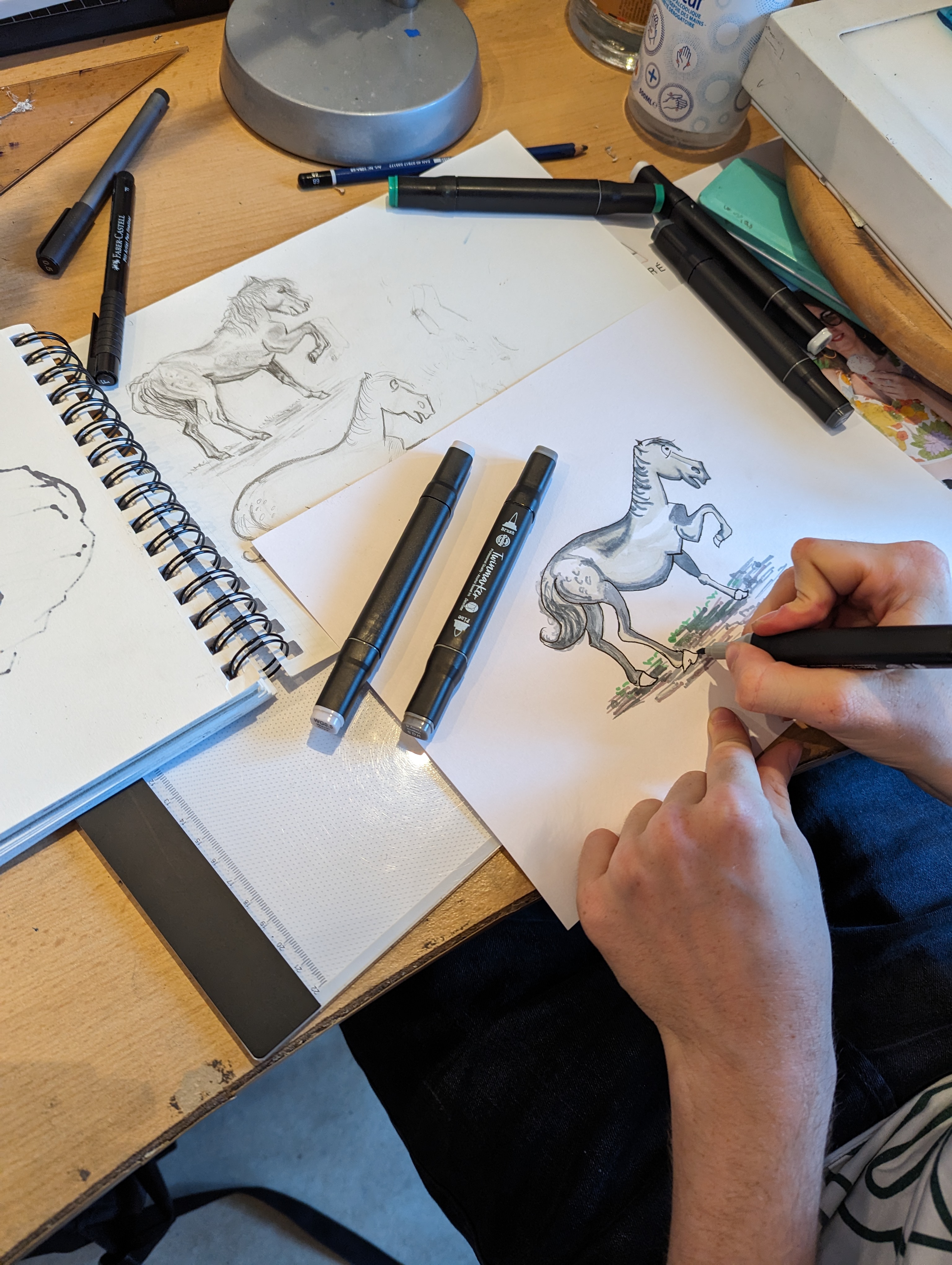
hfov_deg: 56.9
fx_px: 878
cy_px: 632
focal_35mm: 24
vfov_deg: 71.5
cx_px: 476
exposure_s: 1/100
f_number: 1.85
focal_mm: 6.81
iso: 247
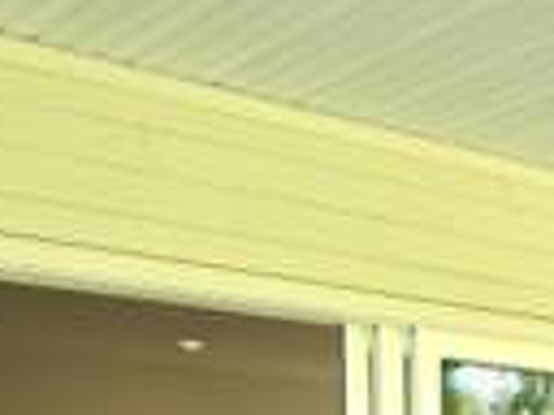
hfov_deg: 20.4
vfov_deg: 15.2
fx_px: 1440
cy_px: 616
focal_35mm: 90
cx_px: 662
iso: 100
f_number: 1.78
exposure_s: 1/1005
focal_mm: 6.76
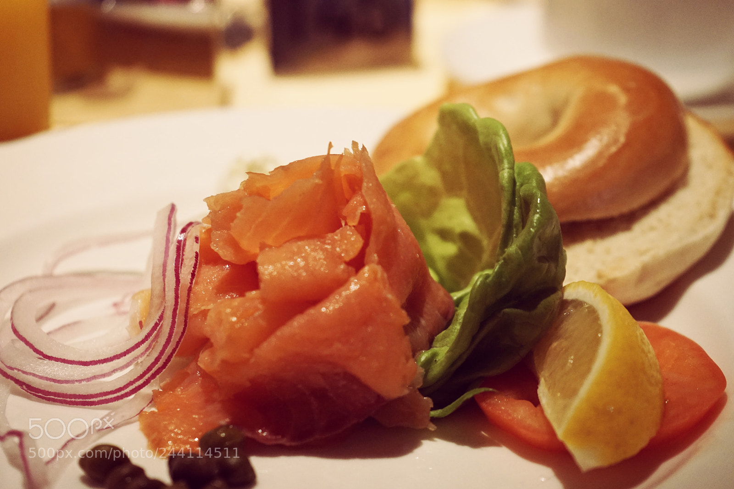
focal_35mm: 70
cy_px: 244
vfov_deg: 19.4
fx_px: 1427
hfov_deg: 28.8
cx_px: 367
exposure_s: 1/80
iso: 3200
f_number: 5.6
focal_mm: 70
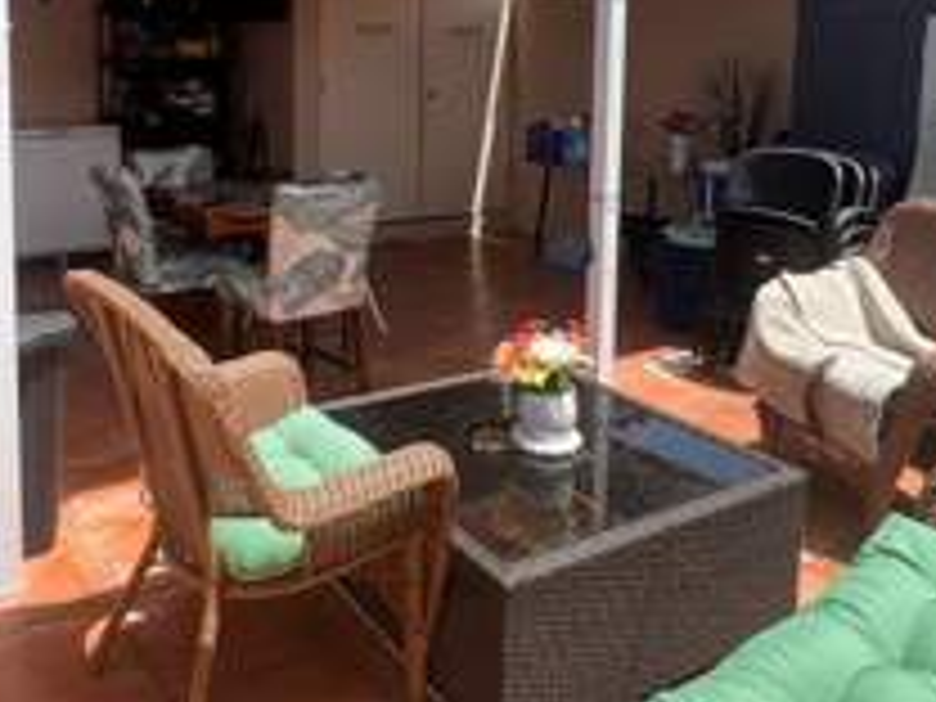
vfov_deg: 44.7
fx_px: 811
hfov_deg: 59.3
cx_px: 356
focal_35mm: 30
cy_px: 148
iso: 32
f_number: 1.8
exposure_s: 1/477
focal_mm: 1.57
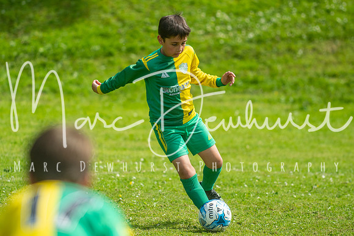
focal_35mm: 399
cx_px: 156
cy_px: 87
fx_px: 3920
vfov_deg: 3.5
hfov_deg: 5.2
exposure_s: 1/2500
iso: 250
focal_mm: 200
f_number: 3.2
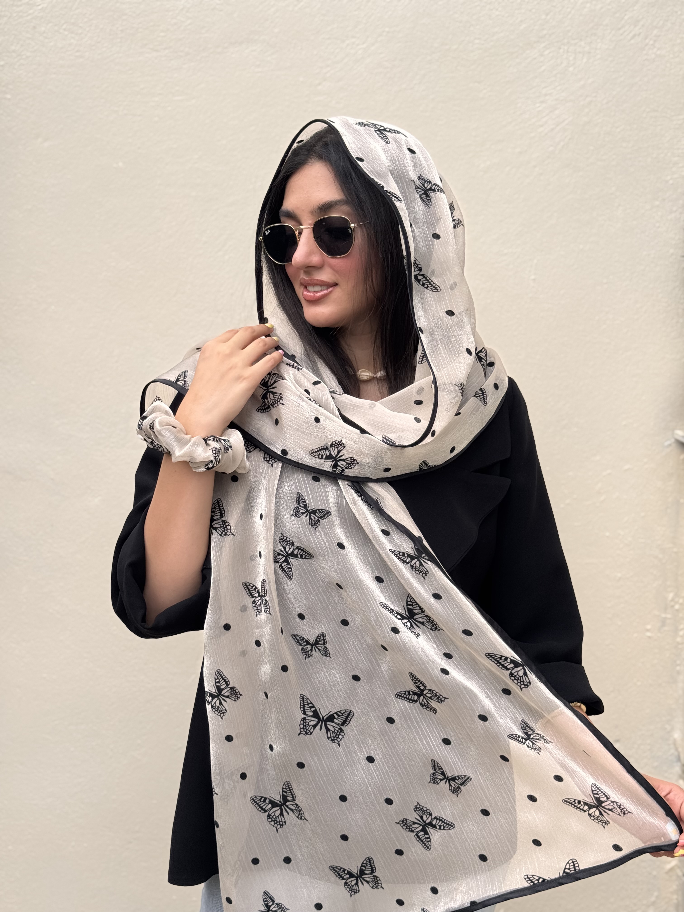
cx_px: 342
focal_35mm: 48
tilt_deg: -7.4
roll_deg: -1.0
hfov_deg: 30.3
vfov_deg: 39.7
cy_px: 456
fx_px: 1265
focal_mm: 6.76
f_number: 1.78
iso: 64
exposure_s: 1/333
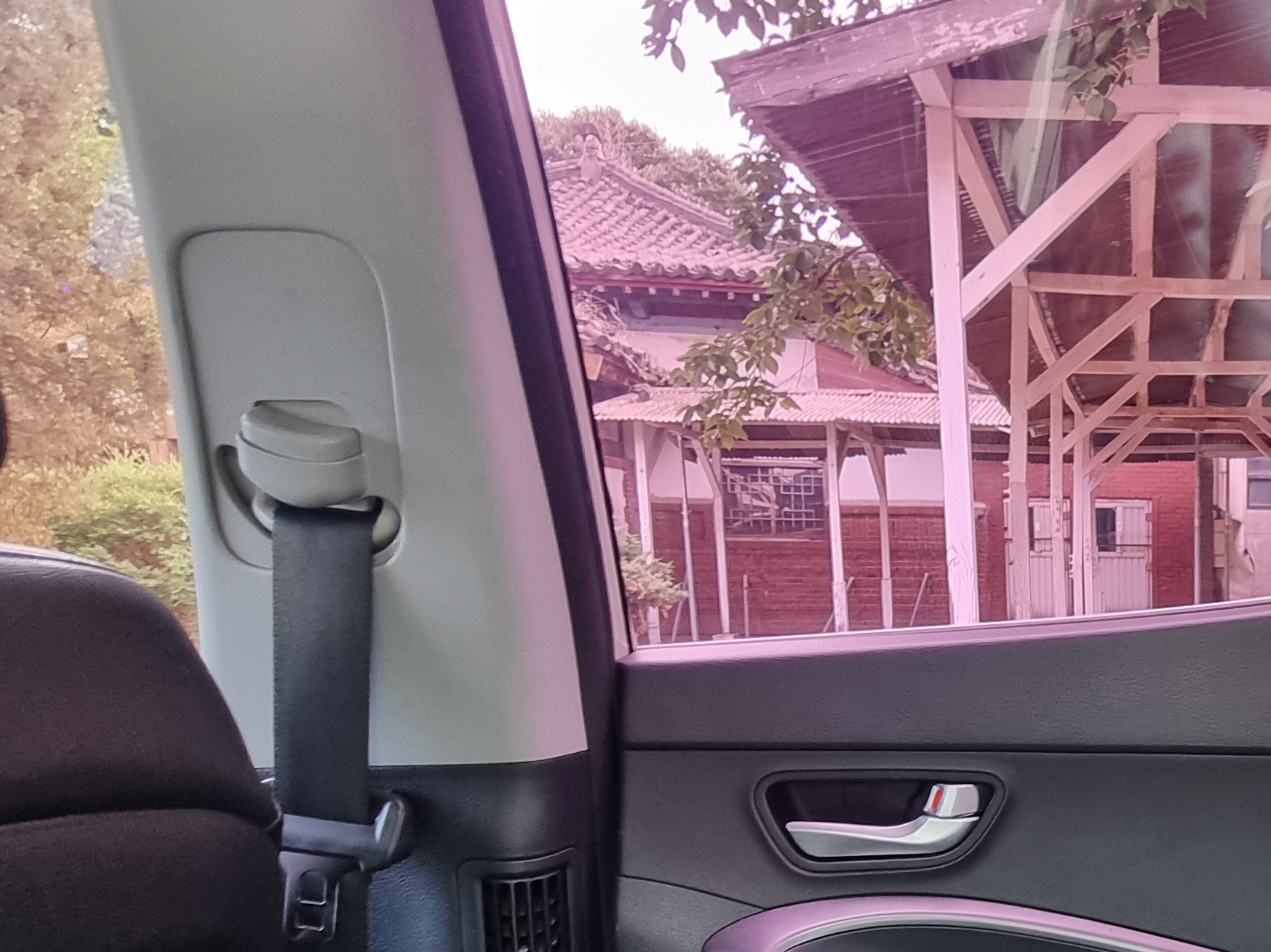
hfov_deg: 50.9
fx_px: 1101
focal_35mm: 30
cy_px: 750
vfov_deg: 44.7
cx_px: 1208
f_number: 2.2
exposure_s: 1/30
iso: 320
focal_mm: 2.2
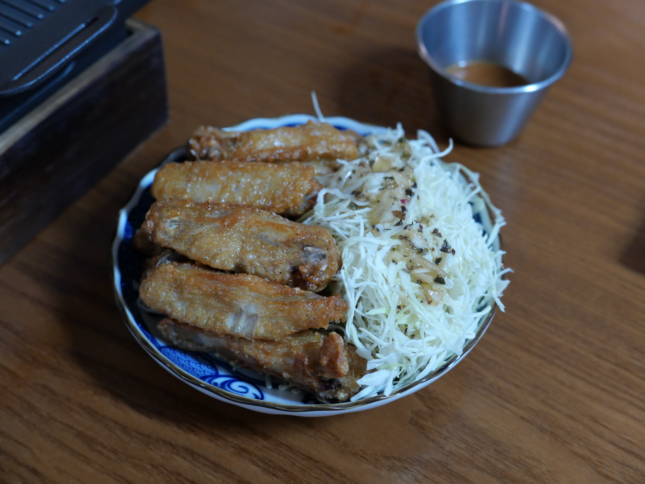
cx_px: 322
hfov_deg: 31.7
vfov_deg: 24.0
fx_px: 1137
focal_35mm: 61
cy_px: 242
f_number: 2.8
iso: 1600
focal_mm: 27.5
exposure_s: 1/50
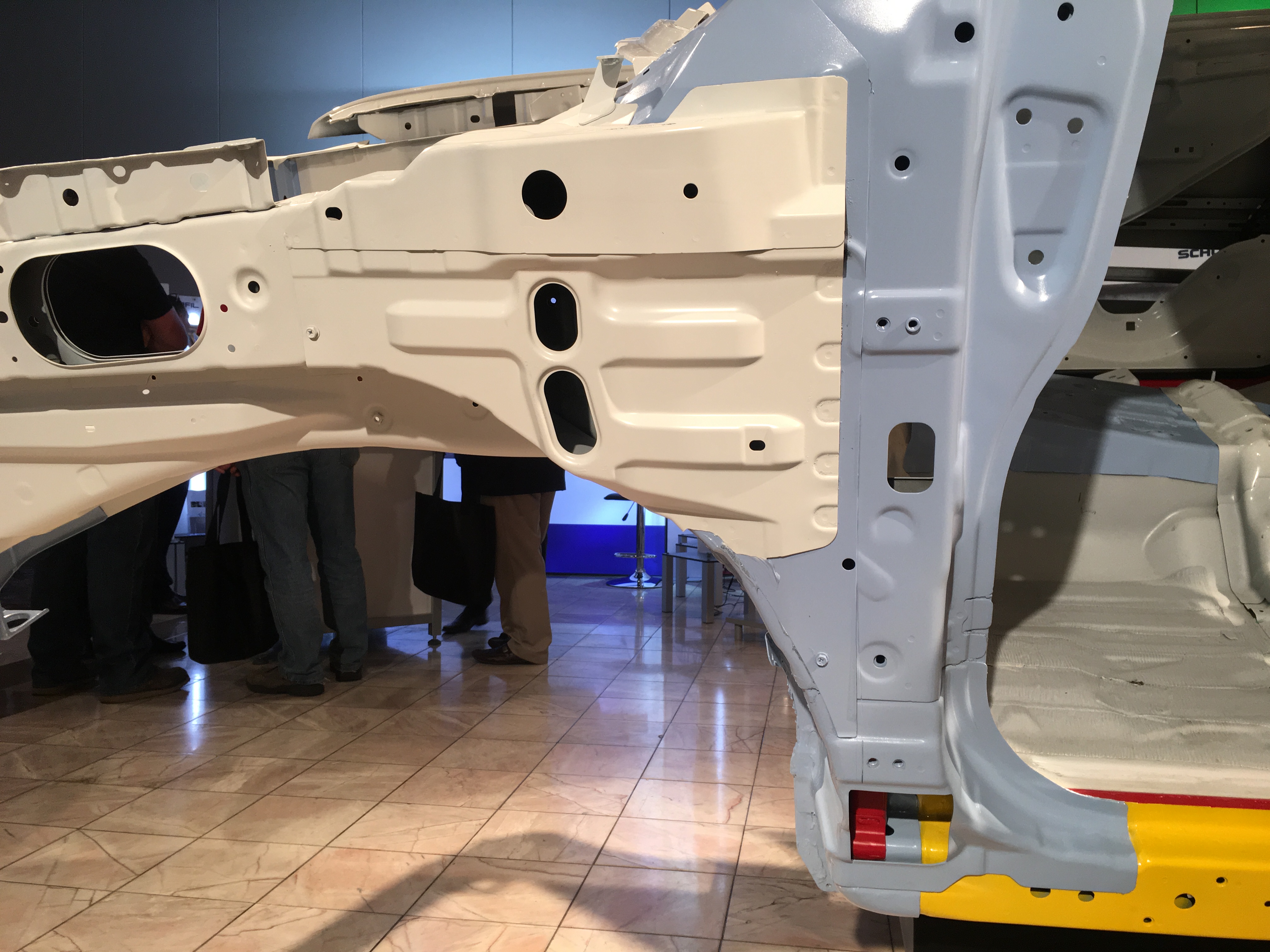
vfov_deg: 48.2
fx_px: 1064
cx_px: 635
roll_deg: -0.2
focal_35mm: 29
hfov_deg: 61.7
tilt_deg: -0.3
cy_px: 476
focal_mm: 4.15
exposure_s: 1/30
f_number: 2.2
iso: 50
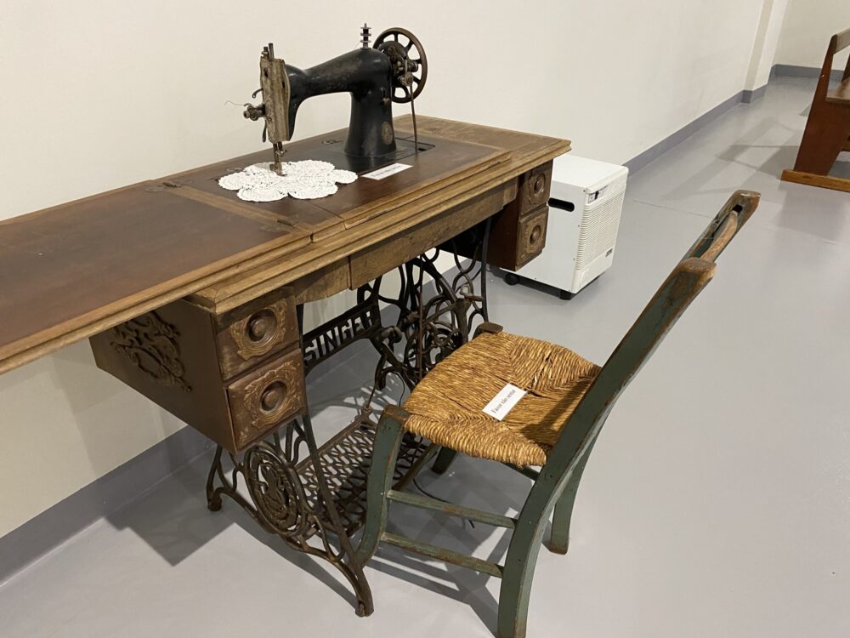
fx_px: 638
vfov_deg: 53.1
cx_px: 425
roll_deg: -0.3
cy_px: 319
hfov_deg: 67.3
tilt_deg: -26.8
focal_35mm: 26
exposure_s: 1/60
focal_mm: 4.25
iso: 500
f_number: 1.8
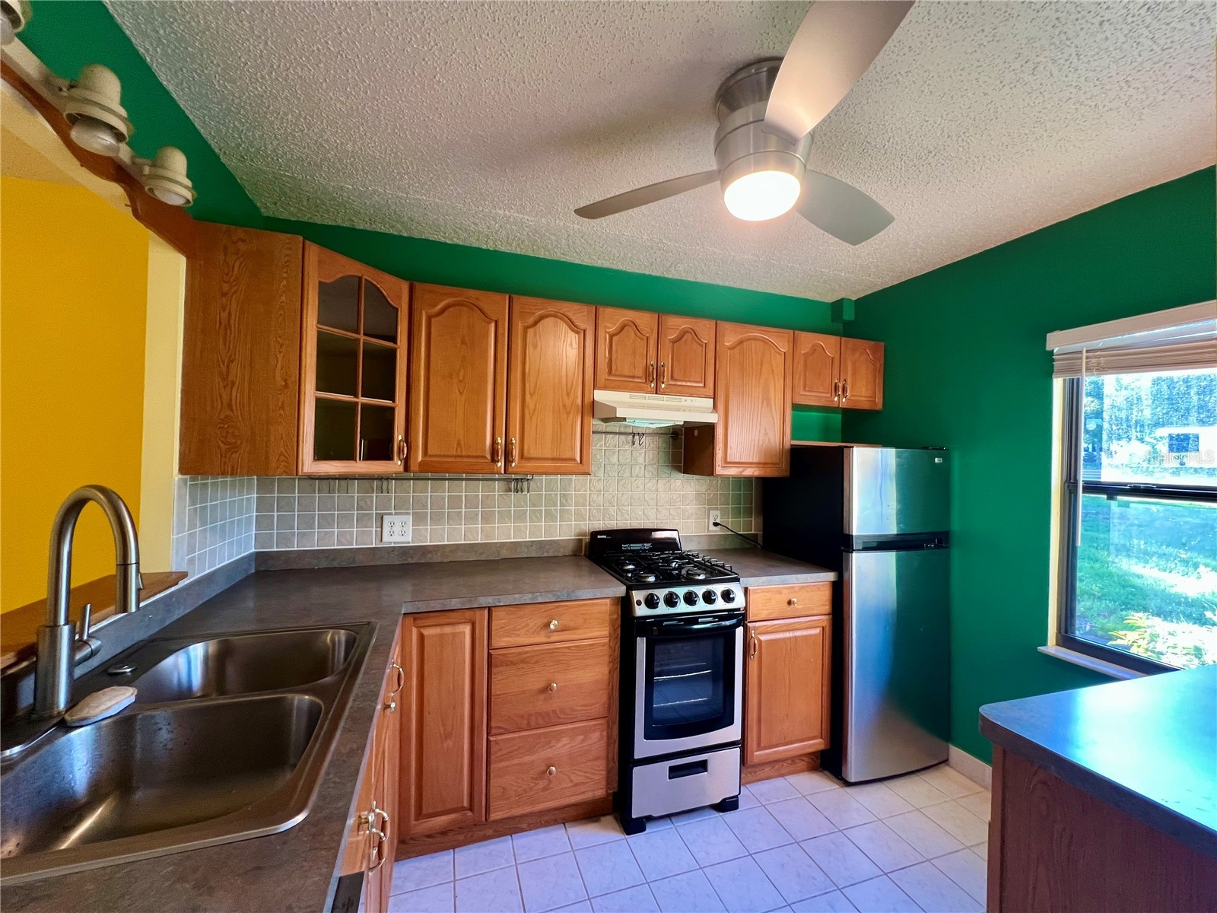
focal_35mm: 13
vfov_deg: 89.9
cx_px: 608
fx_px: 457
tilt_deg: +0.1
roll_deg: -1.1
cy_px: 456
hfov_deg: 106.2
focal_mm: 1.57
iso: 160
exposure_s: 1/60
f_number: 1.8
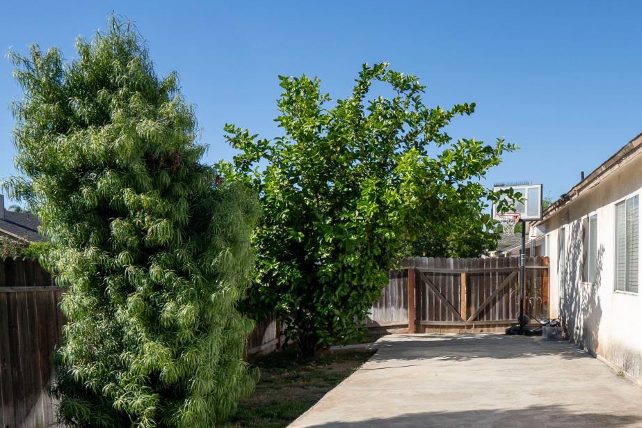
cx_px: 455
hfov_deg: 48.3
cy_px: 335
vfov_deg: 33.3
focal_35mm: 39
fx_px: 695
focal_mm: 16
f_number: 10
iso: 100
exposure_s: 1/250
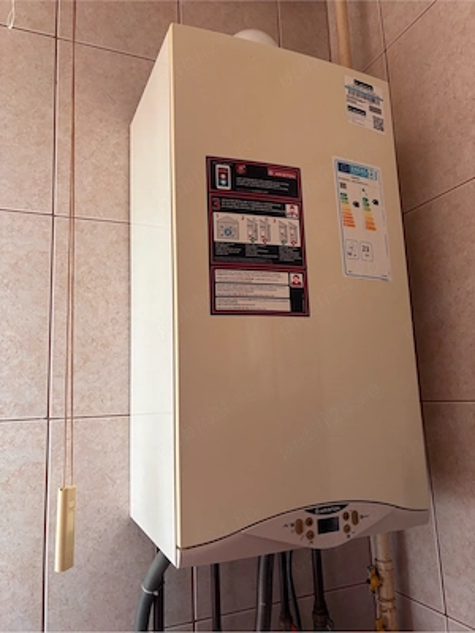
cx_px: 238
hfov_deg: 53.1
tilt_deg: +9.2
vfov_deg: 67.3
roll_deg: +2.3
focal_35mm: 26
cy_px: 316
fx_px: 476
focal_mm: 5.96
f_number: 1.6
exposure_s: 1/60
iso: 250
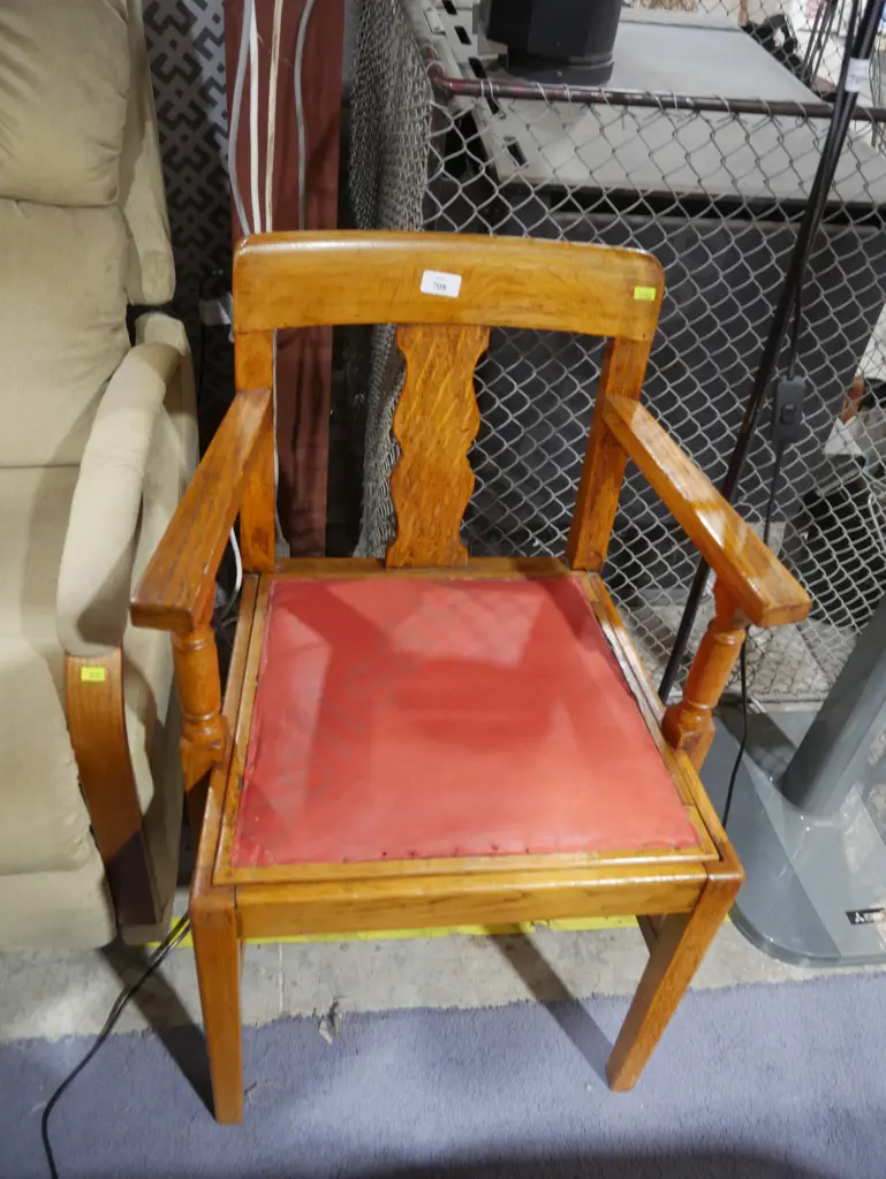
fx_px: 1023
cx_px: 443
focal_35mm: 30
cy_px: 590
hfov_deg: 46.8
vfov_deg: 59.9
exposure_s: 1/60
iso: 1000
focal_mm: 15
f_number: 3.6
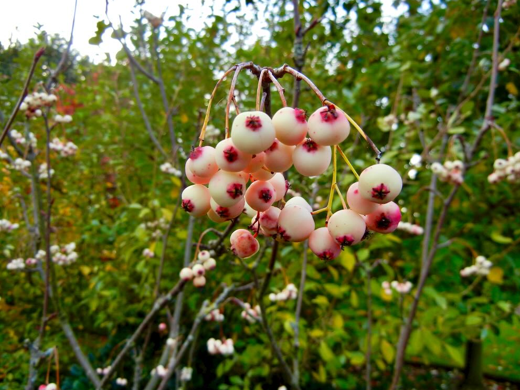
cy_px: 199
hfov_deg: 58.4
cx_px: 260
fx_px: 466
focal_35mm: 31
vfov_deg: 45.4
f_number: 3.5
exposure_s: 1/279
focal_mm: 5.4
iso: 160
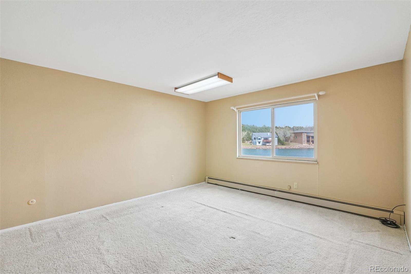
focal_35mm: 15
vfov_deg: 77.3
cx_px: 206
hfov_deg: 100.4
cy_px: 137
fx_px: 171
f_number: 8
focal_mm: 10
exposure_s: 1/30
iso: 800
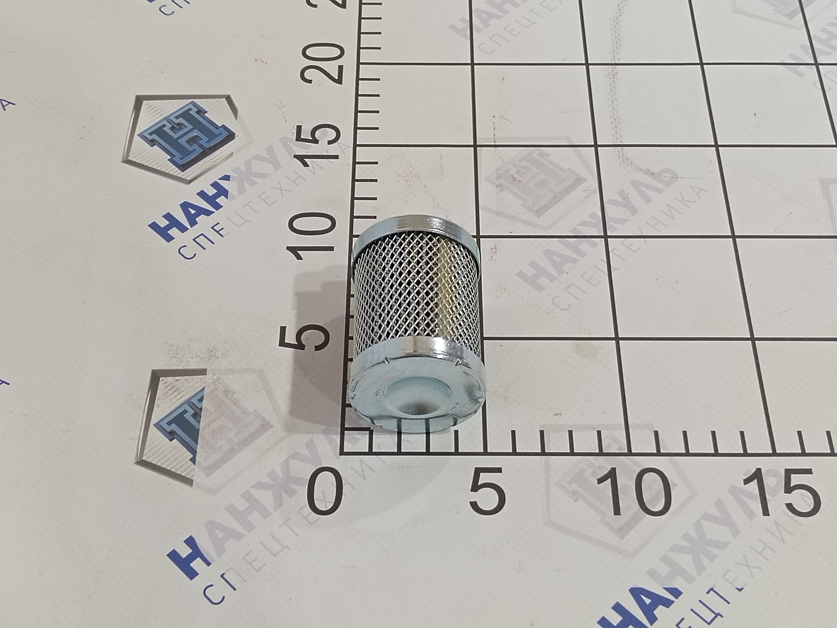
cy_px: 314
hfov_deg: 35.5
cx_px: 418
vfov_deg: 27.0
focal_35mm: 54
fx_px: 1306
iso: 541
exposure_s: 1/100
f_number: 1.9
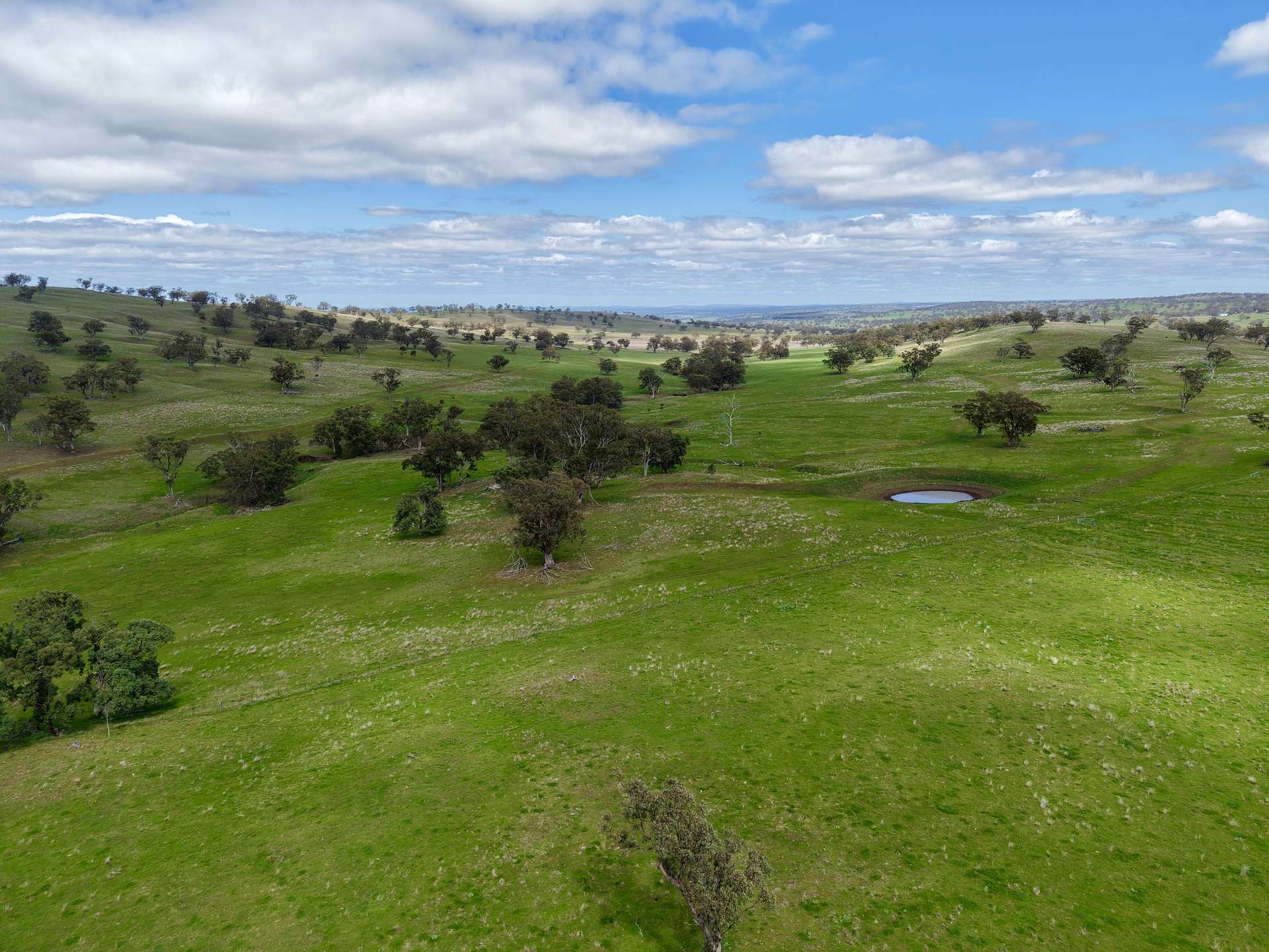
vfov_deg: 56.8
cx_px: 634
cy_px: 476
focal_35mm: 24
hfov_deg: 71.6
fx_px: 880
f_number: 1.8
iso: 160
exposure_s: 1/3200
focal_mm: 8.67
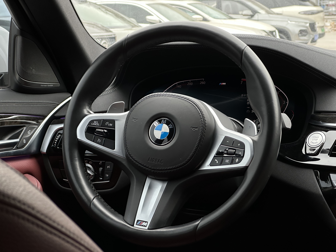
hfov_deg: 25.3
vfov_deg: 19.1
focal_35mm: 77
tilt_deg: -8.0
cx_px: 168
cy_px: 126
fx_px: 747
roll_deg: +1.3
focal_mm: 9
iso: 100
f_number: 2.8
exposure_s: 1/99
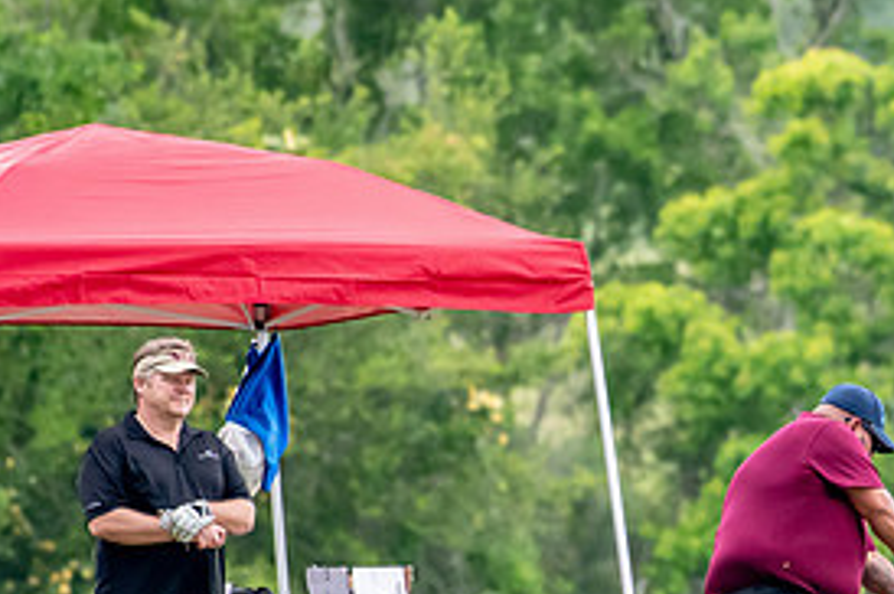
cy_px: 462
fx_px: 35494
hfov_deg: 1.4
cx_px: 835
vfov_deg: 1.0
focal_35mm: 1431
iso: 2800
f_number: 5.6
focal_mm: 450
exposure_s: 1/2000
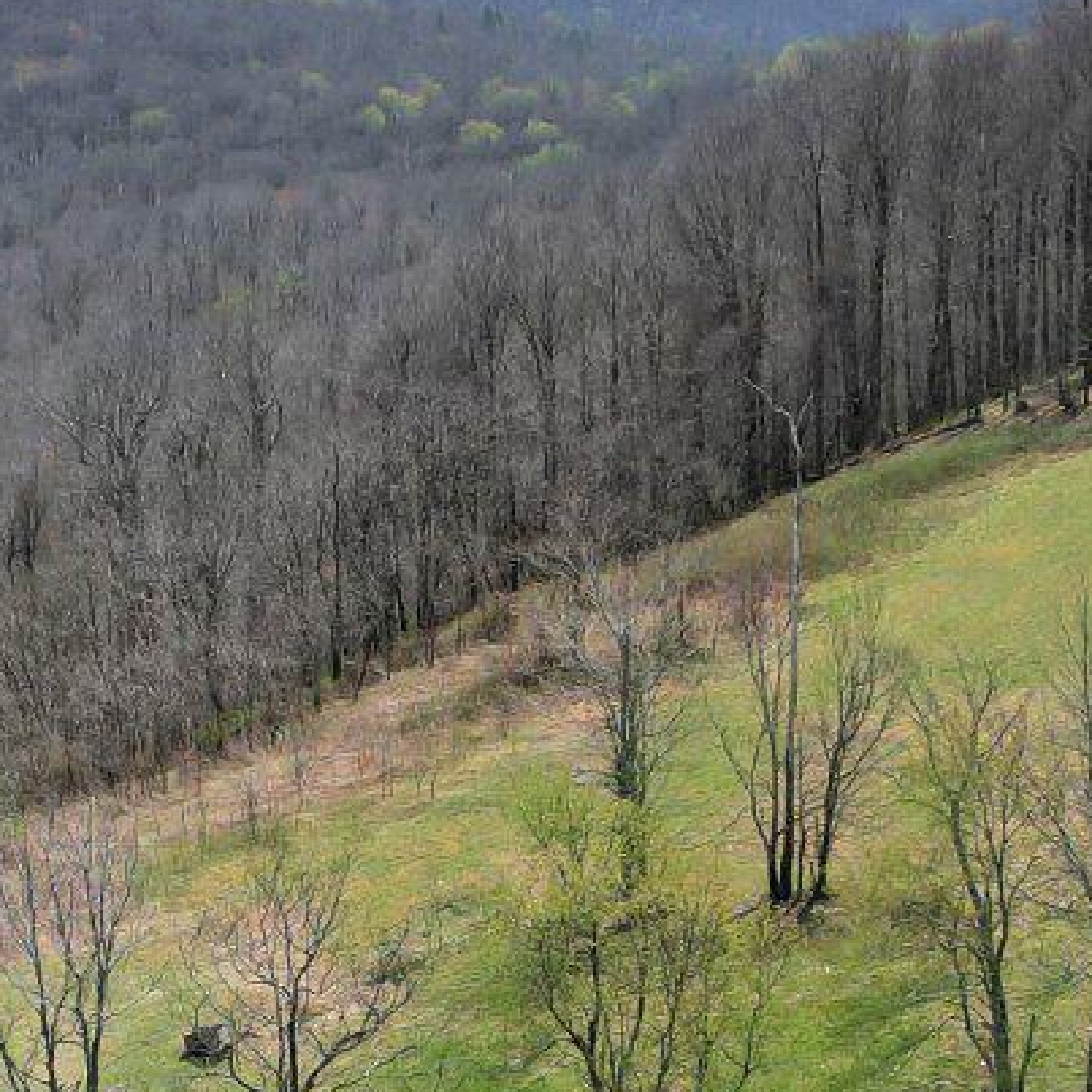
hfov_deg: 18.2
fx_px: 3391
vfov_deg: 18.2
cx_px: 320
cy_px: 836
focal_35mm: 95
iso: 110
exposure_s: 1/2000
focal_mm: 8.38
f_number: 2.8
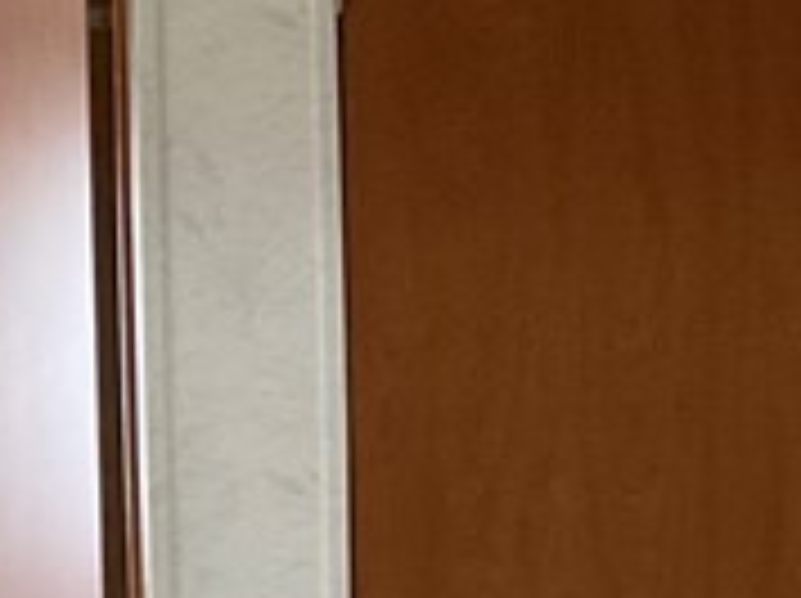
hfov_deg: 11.4
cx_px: -351
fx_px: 3859
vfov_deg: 8.8
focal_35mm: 167
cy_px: 674
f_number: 1.8
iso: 160
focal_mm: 3
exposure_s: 1/60
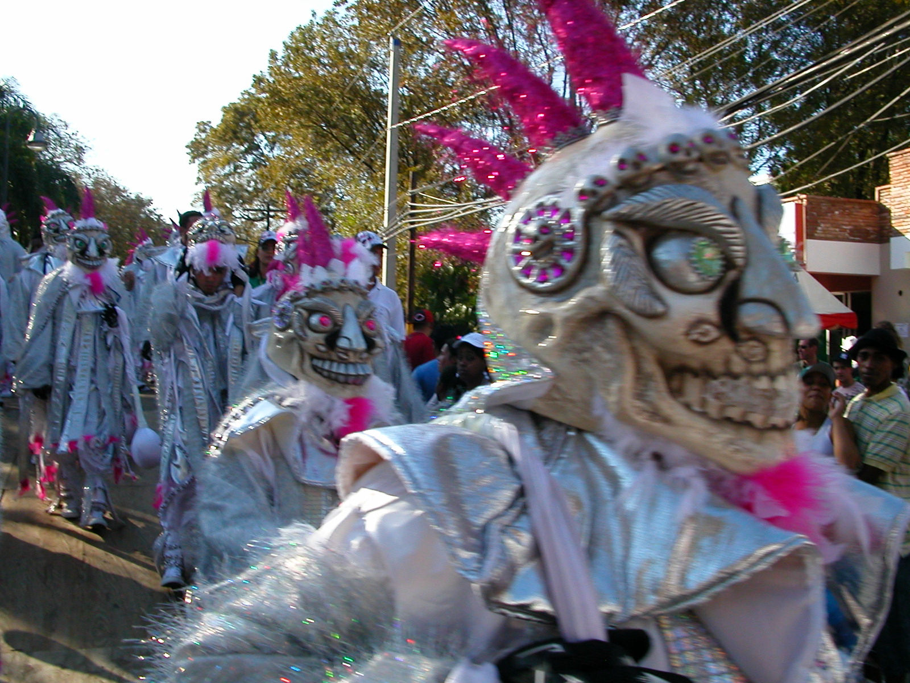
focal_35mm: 37
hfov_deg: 50.1
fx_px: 973
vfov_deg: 38.7
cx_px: 455
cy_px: 342
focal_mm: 5.6
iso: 100
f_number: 4.5
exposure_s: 1/259
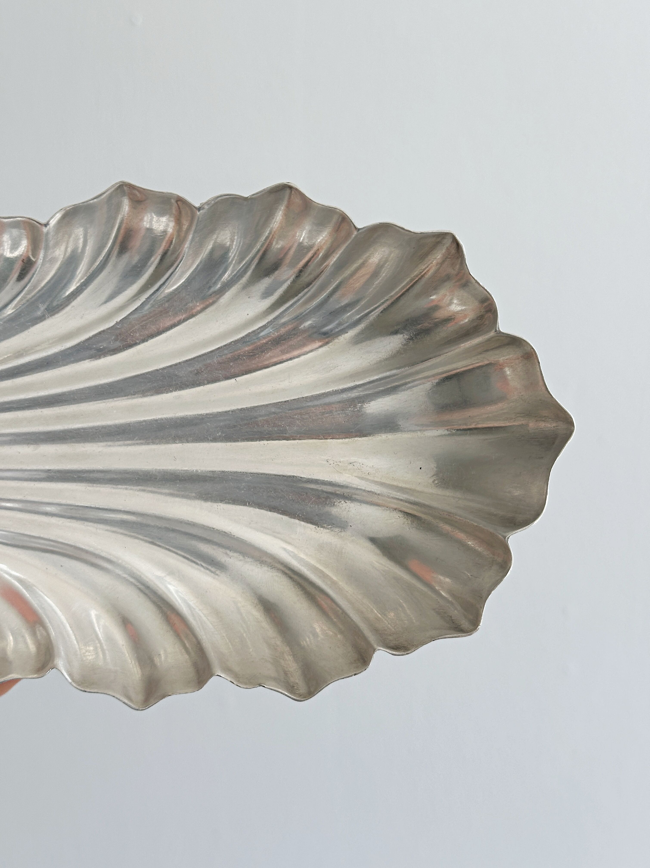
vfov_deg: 39.7
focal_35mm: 48
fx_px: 1203
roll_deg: +2.4
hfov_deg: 30.2
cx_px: 325
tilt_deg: -8.0
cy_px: 434
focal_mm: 6.86
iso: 64
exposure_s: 1/417
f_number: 1.78
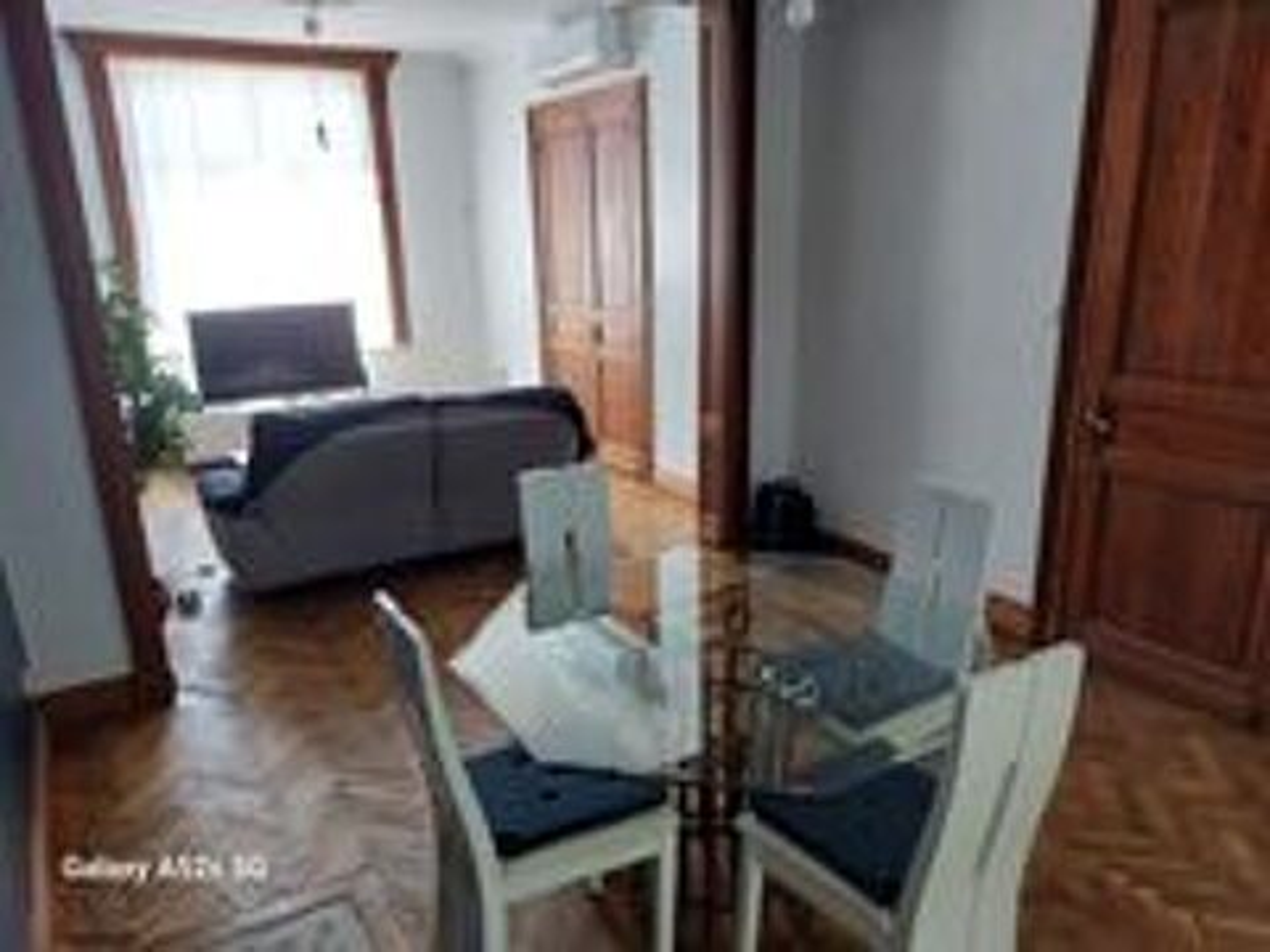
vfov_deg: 54.9
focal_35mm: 25
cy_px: 476
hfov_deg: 69.4
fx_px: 917
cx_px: 635
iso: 80
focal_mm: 5.23
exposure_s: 1/50
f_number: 1.8
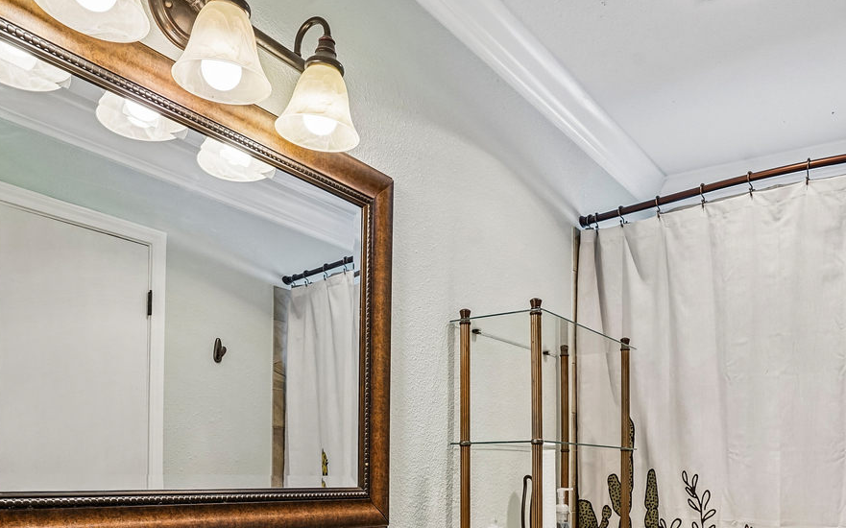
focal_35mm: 30
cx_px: 448
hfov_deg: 62.9
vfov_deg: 38.8
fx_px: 691
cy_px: 478
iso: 400
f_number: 8
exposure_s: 1/13
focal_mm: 16
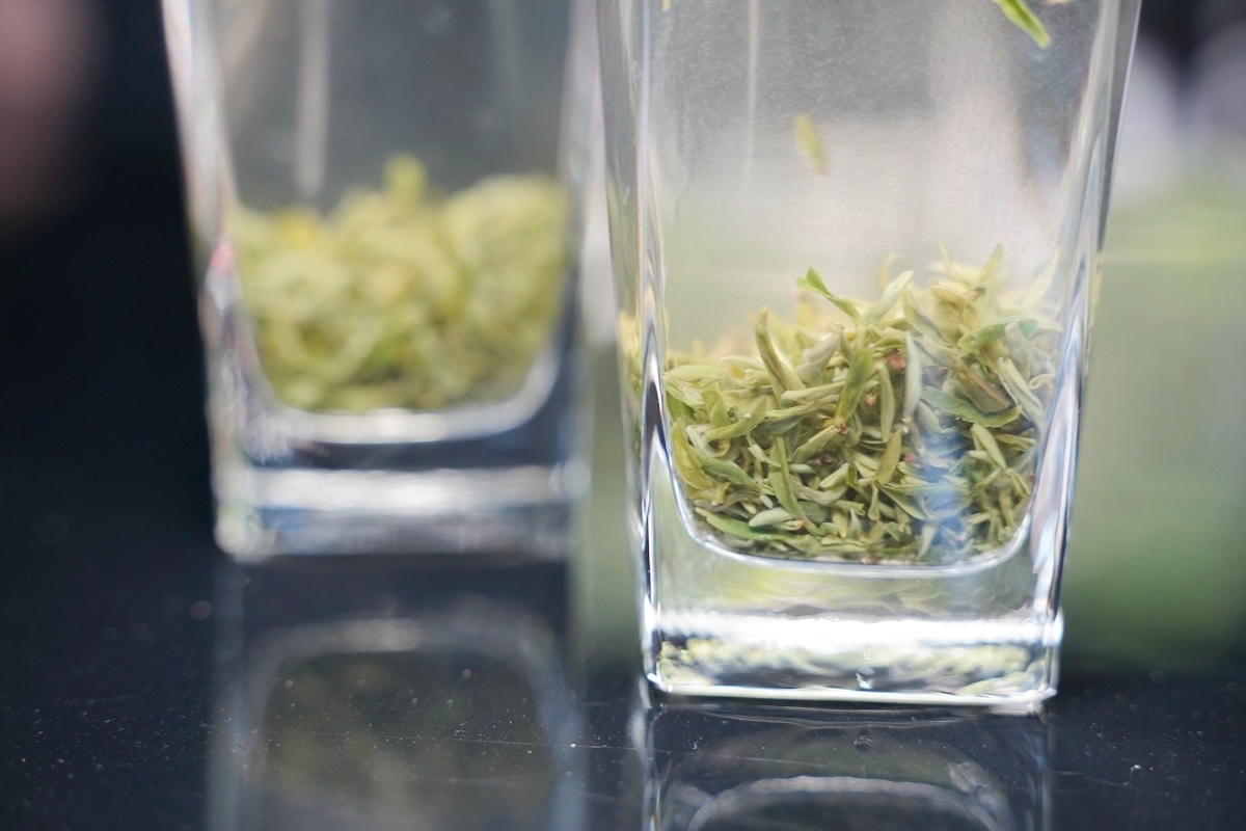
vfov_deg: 18.2
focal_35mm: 75
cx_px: 623
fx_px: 2596
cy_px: 416
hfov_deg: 27.0
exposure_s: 1/80
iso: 1250
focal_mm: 75
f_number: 4
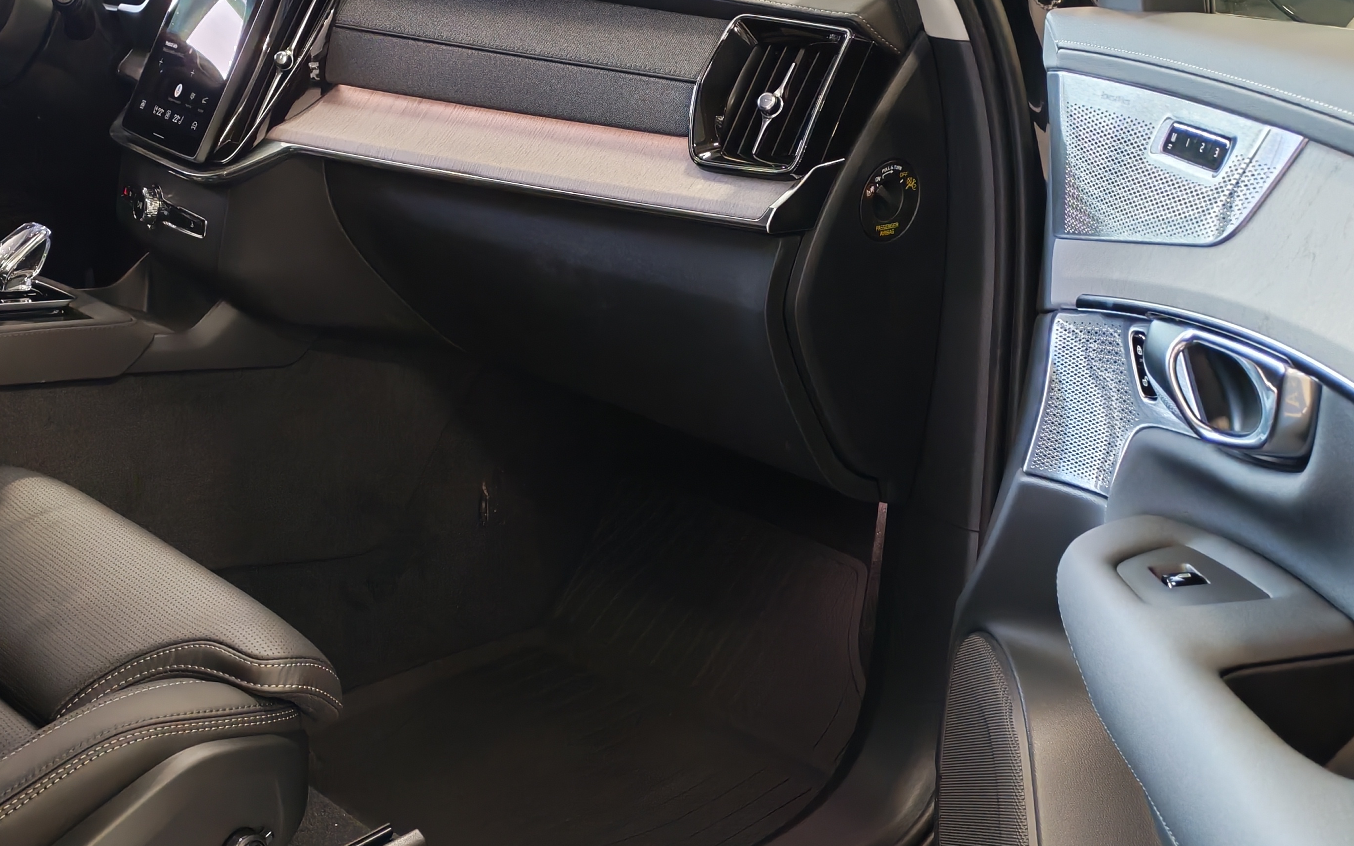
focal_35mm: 49
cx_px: 462
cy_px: 438
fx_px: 1808
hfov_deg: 40.6
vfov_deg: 26.3
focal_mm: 6.12
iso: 640
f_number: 1.9
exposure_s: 1/100
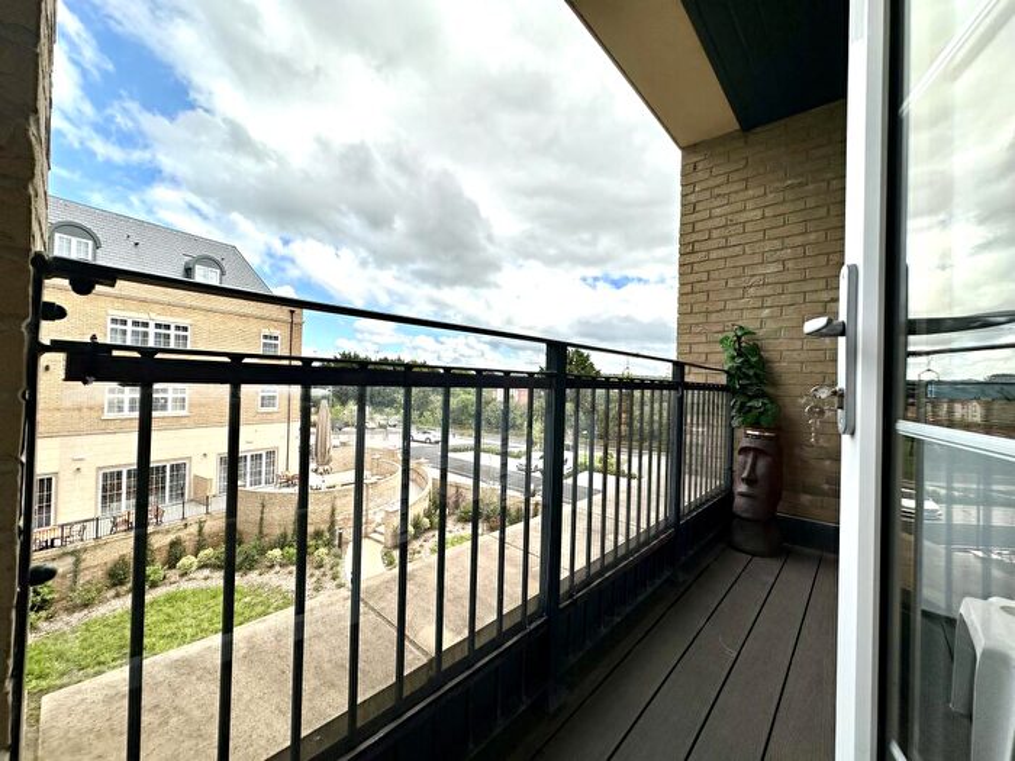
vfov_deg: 85.7
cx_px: 508
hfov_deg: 102.1
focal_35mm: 14
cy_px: 380
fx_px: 411
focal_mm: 2.22
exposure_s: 1/1553
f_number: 2.2
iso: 50
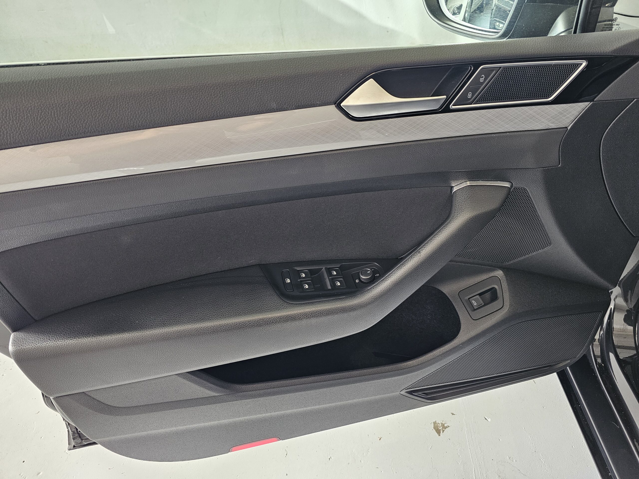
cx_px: 320
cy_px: 240
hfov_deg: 73.9
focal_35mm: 23
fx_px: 425
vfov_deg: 58.9
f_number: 1.7
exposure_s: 1/50
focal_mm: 6.3
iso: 640
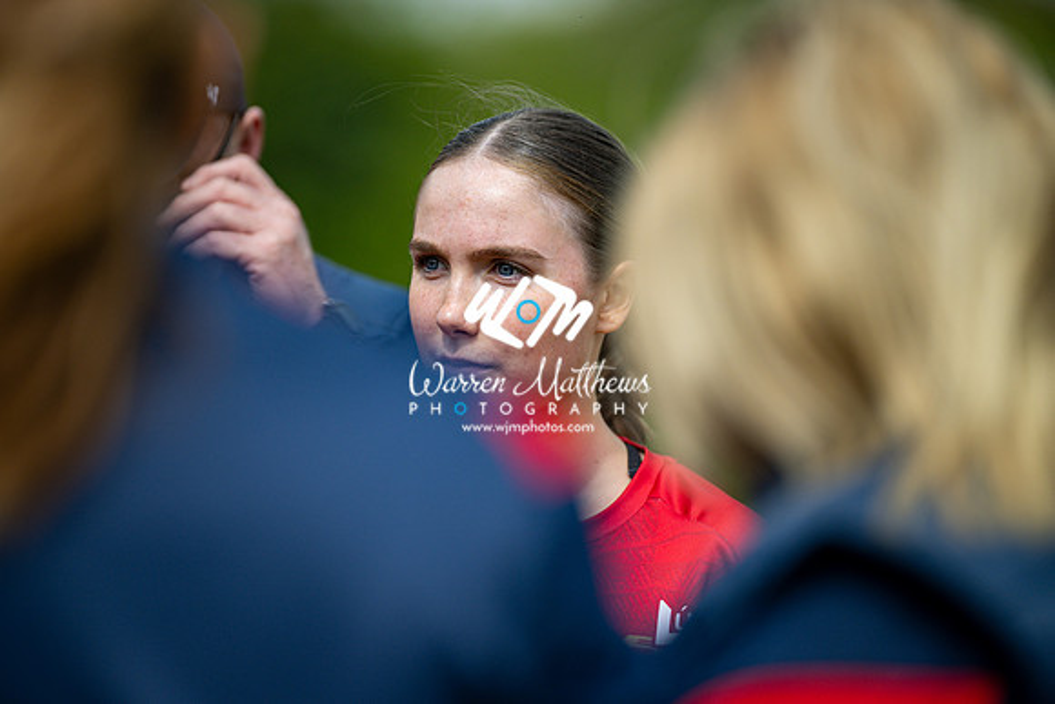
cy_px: 352
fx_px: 8793
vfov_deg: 4.6
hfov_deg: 6.9
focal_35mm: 300
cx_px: 528
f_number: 2.8
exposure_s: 1/5000
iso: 220
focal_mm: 300
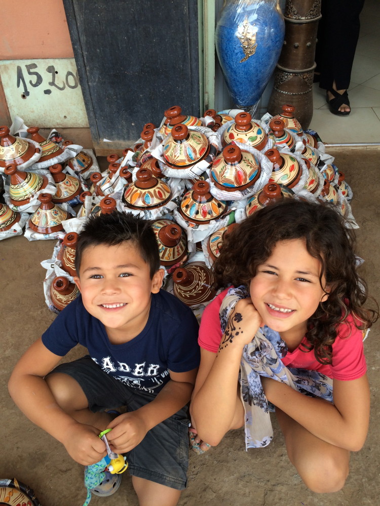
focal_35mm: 30
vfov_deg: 60.0
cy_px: 253
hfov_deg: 46.8
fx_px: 439
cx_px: 190
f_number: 2.2
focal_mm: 4.12
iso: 40
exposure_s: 1/120
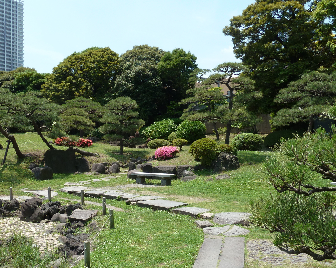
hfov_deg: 48.3
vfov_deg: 39.9
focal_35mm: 37
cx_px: 114
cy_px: 162
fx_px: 368
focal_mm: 4.1
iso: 80
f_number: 4
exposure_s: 1/400
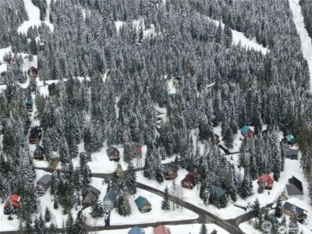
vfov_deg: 30.3
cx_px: 156
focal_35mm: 48
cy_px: 117
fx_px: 433
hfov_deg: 39.7
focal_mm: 8.6
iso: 100
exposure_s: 1/500
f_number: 3.8
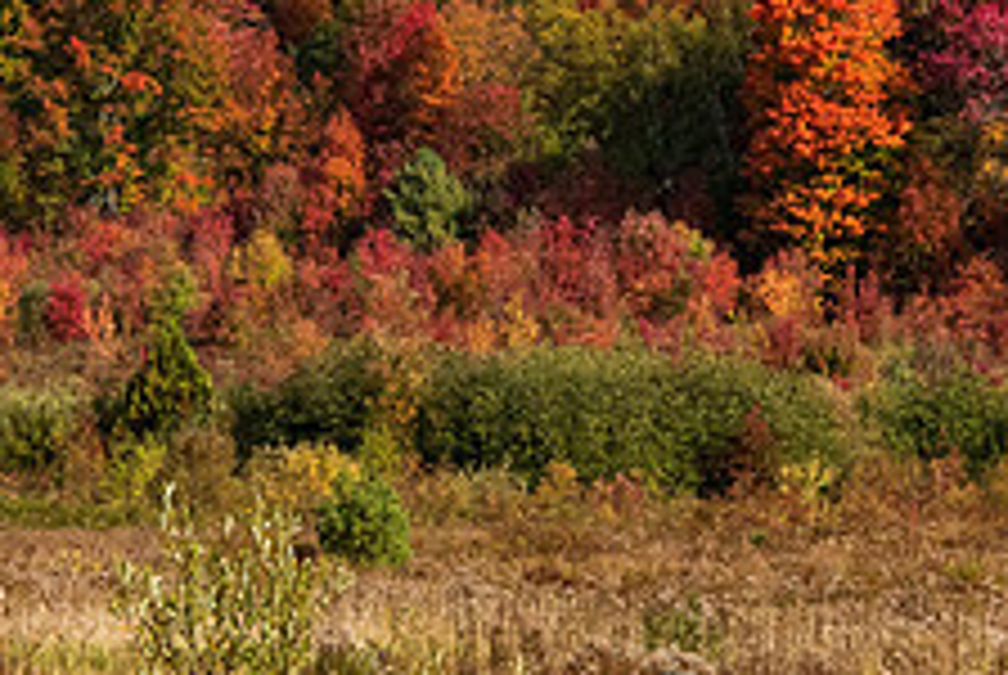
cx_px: 536
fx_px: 9056
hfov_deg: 6.4
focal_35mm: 323
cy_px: 290
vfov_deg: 4.3
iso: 3600
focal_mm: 125
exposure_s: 1/320
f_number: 22
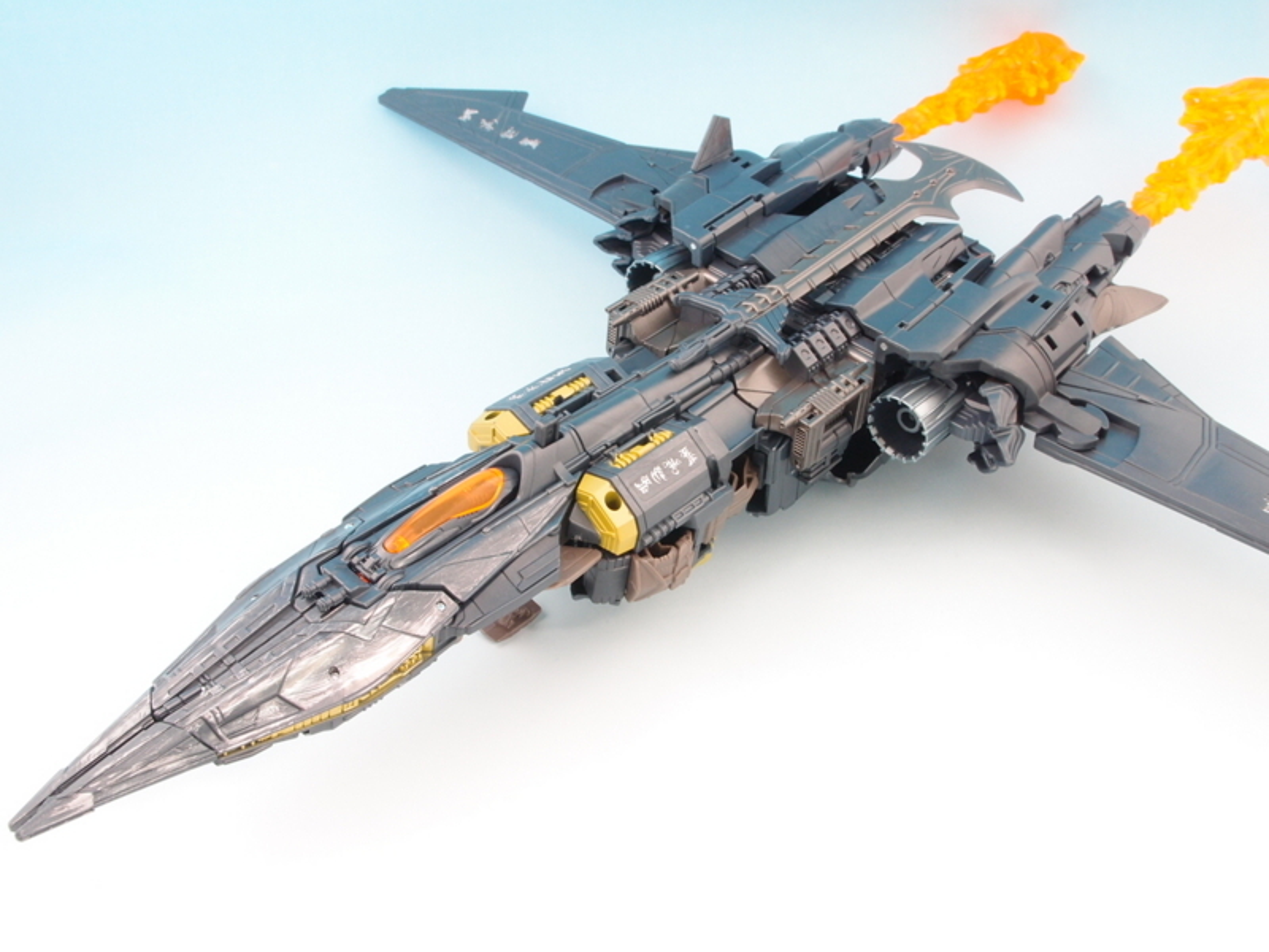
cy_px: 476
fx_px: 1393
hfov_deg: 49.0
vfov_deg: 37.7
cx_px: 634
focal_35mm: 38
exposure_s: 1.6
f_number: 8
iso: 100
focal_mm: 8.16
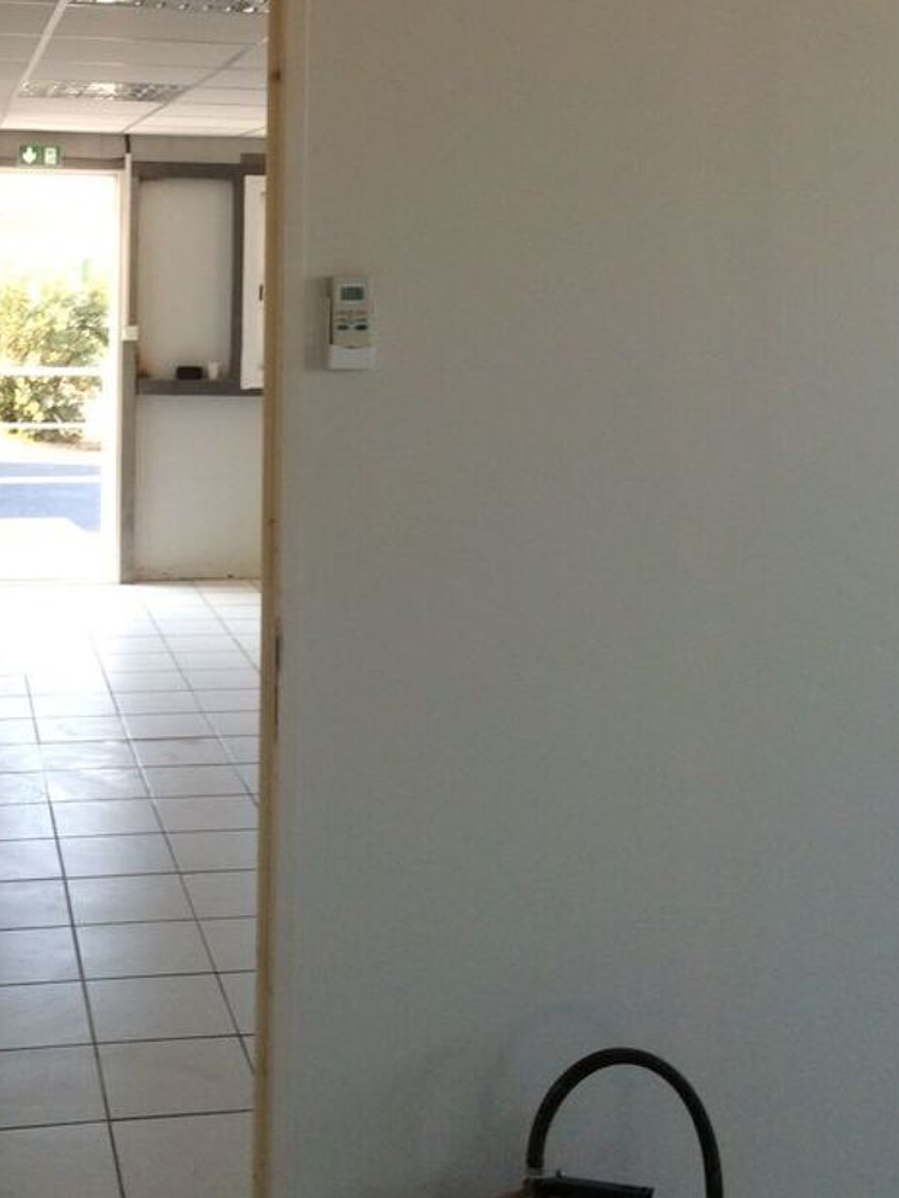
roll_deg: +0.5
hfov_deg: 30.4
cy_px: 305
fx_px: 1627
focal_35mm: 47
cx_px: 223
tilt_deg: -1.3
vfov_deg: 39.4
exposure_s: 1/120
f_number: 2.2
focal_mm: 4.15
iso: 64
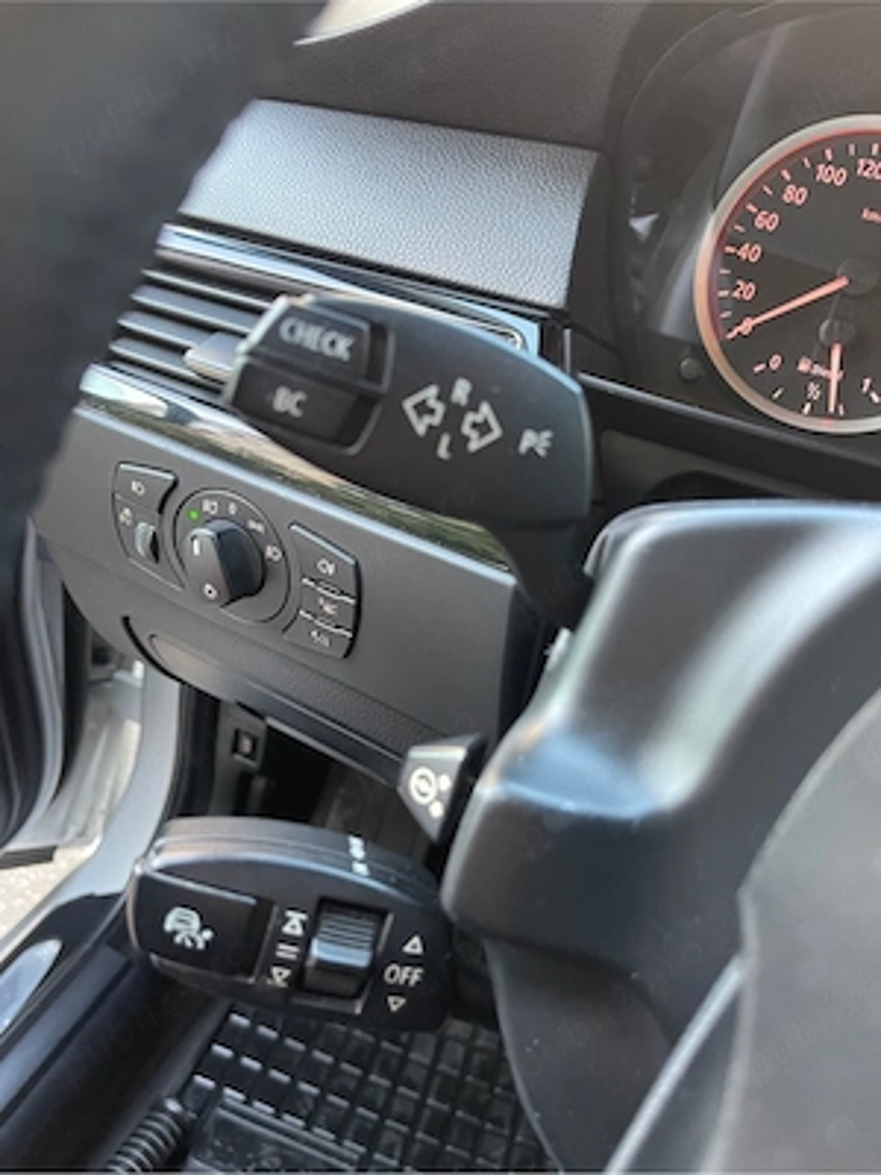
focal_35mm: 25
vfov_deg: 69.4
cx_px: 440
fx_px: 848
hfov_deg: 54.9
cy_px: 588
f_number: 1.6
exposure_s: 1/58
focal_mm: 5.1
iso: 500
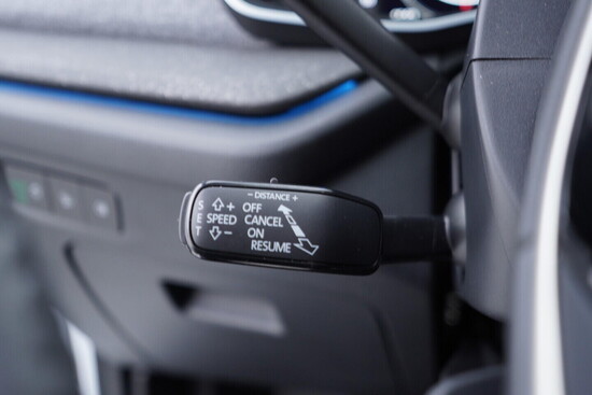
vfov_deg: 36.9
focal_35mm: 36
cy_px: 198
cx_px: 296
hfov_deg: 53.1
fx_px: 592
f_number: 2.8
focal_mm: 24
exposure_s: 1/40
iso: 320
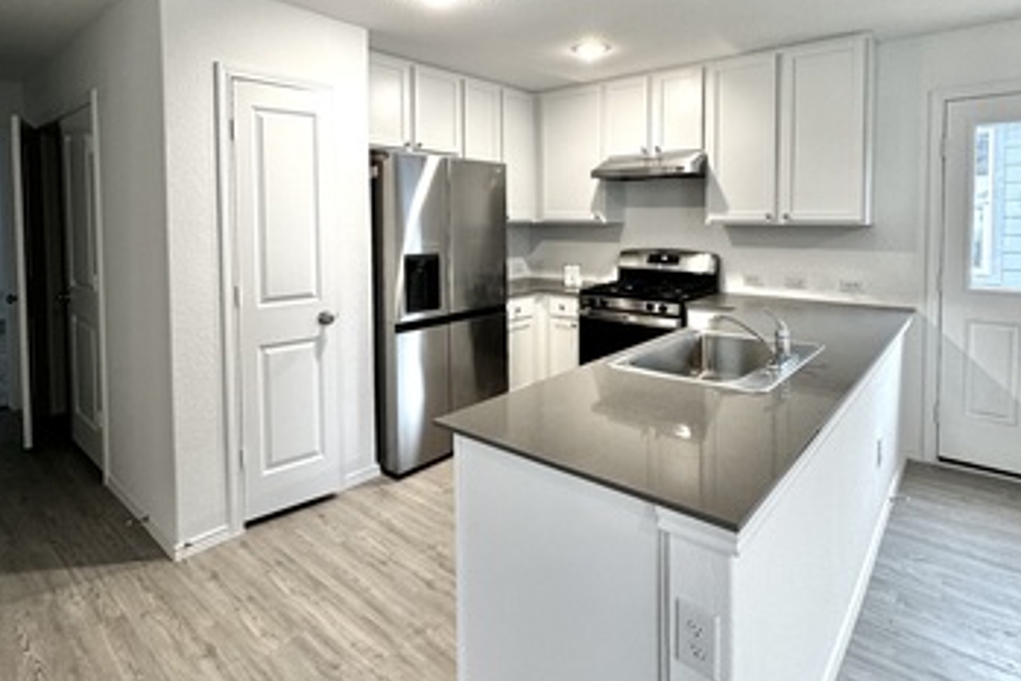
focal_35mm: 20
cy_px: 240
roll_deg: +0.1
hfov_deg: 84.0
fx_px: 567
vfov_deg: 60.8
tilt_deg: -2.2
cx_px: 509
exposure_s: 1/60
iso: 160
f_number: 2.2
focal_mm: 2.22
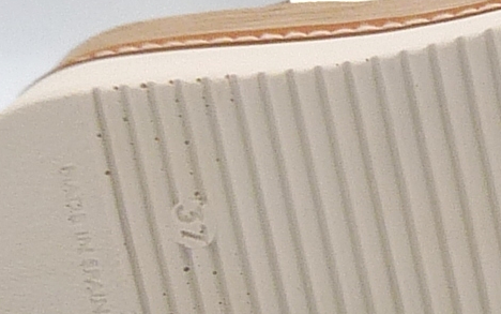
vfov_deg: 6.8
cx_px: 650
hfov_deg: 10.7
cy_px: 115
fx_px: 2623
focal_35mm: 192
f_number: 4.5
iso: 100
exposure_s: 1/250
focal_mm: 5.4
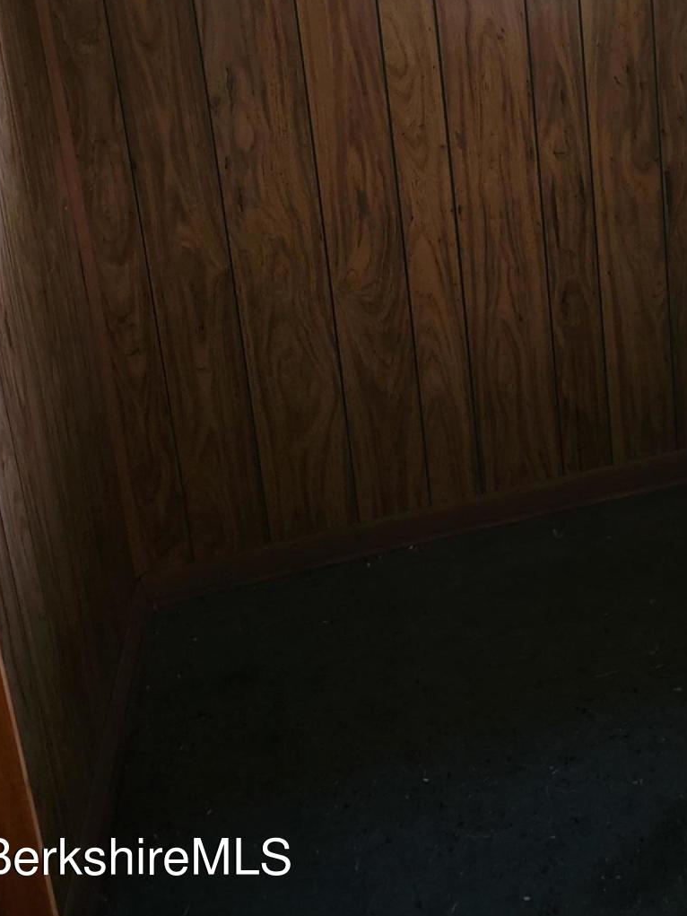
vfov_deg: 37.0
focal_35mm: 47
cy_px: 39
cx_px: 647
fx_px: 1243
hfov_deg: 29.3
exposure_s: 1/24
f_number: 1.8
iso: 500
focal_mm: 6.7
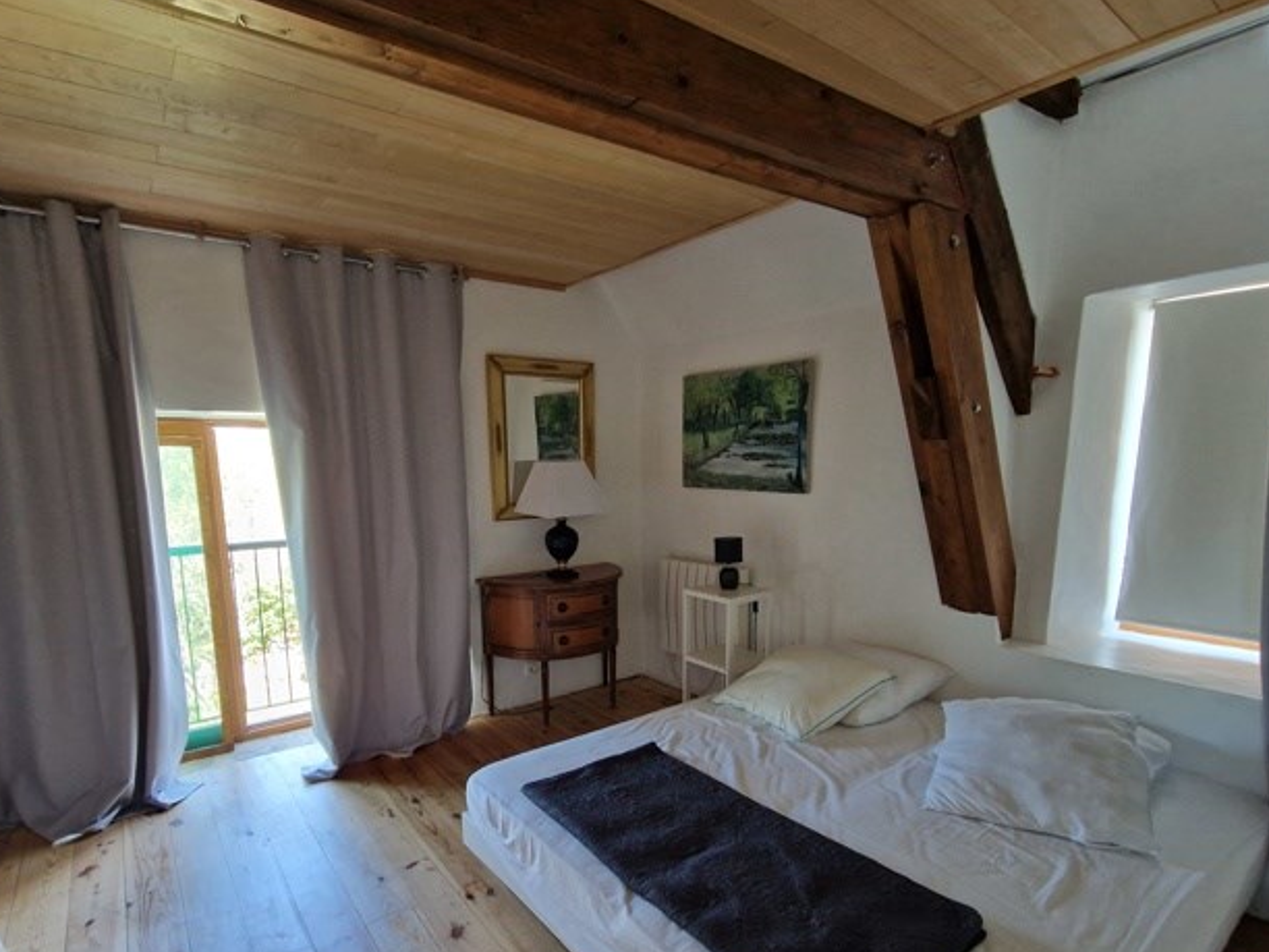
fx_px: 623
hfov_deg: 91.0
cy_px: 570
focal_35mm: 17
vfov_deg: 73.9
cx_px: 632
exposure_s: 1/50
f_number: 2.2
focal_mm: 2.2
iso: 400
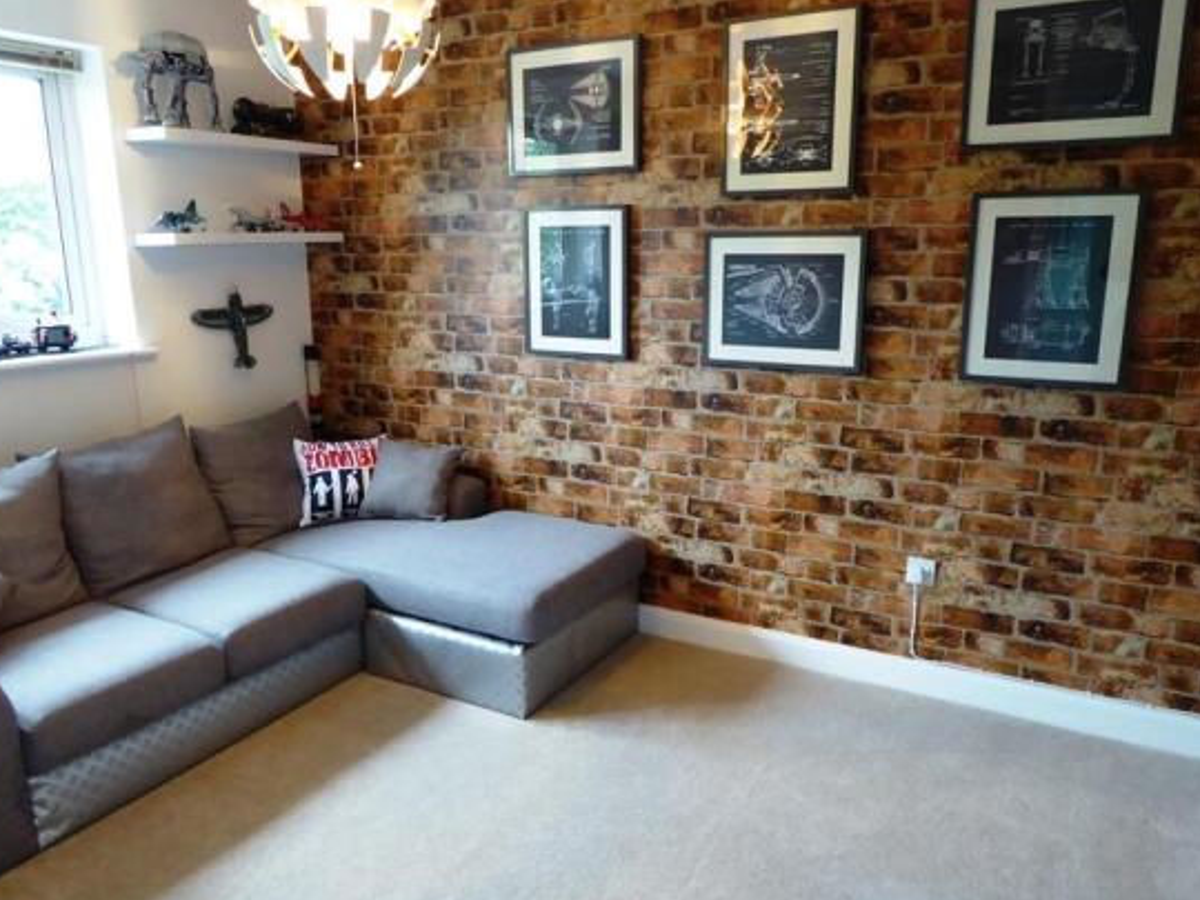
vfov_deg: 51.3
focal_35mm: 27
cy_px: 466
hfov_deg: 65.3
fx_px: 936
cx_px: 579
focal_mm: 4.3
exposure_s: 1/10
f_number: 3.3
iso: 400
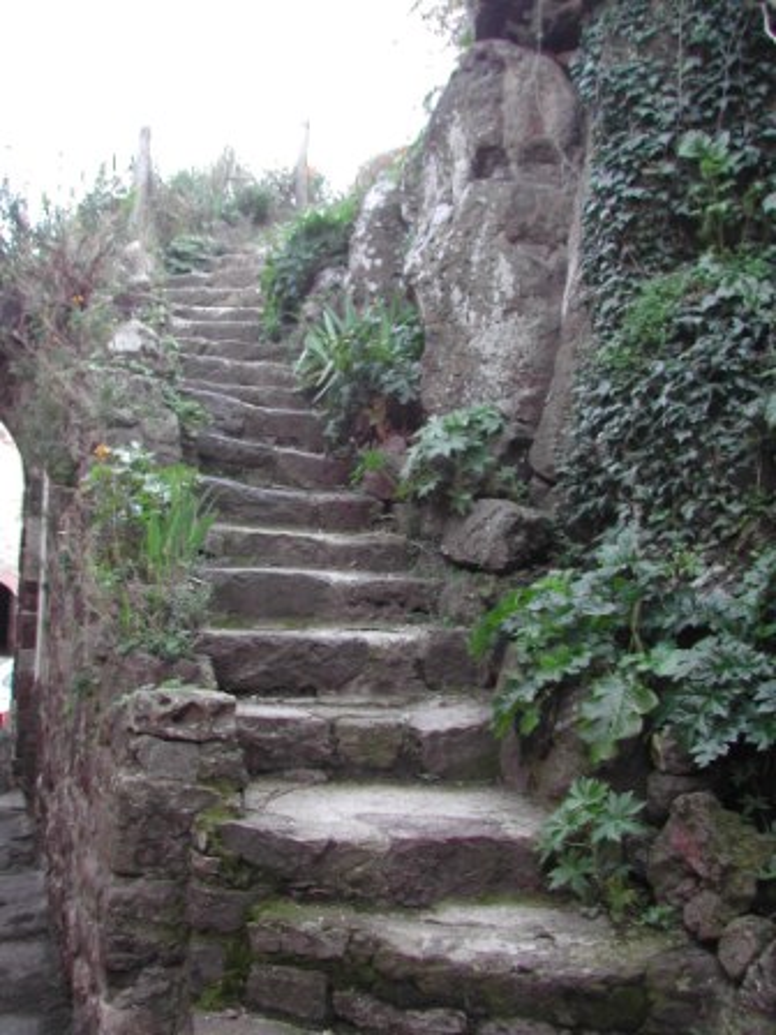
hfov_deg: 37.7
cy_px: 518
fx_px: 1136
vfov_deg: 49.0
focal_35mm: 38
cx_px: 388
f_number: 2.8
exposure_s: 1/50.6
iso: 100
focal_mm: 8
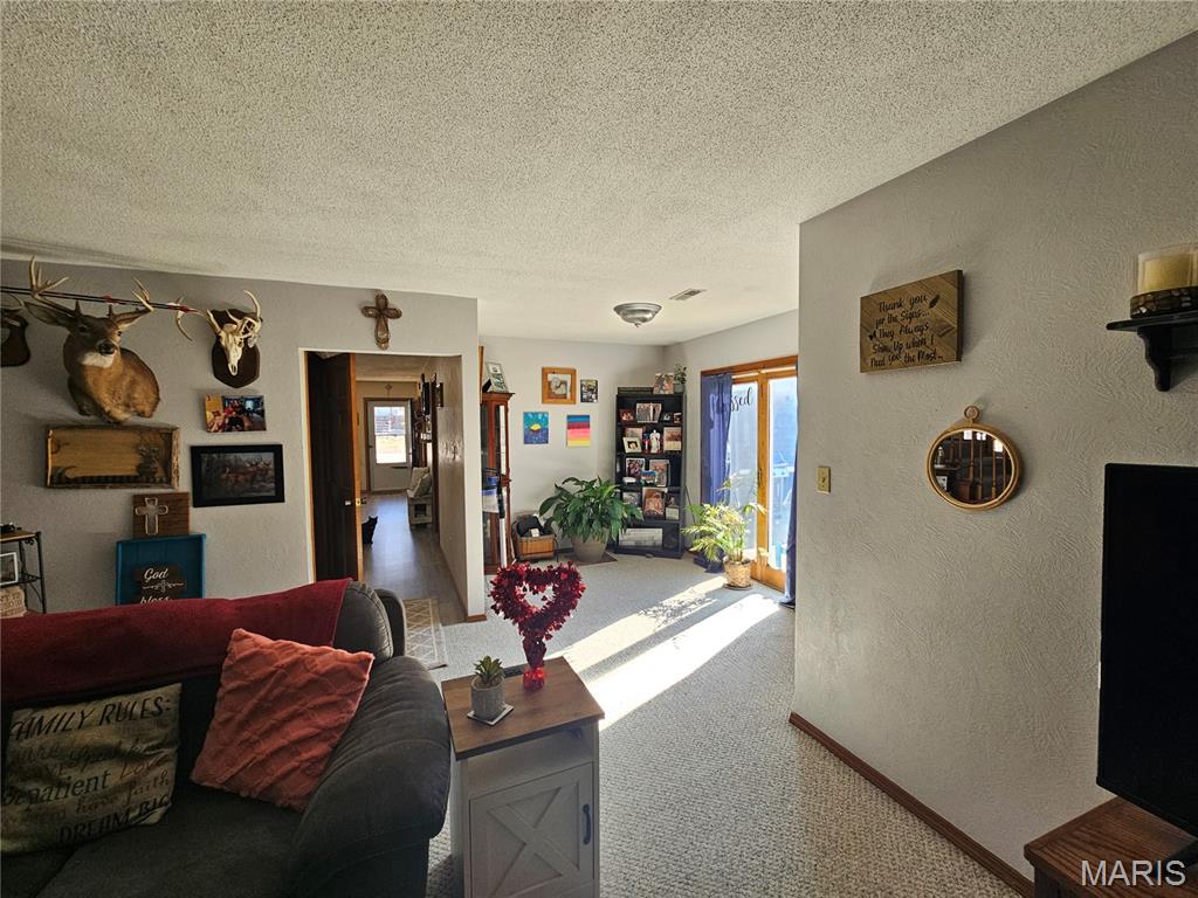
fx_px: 450
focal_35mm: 13
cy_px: 449
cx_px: 599
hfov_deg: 106.2
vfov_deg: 89.9
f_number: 2.2
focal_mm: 2.2
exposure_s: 1/77.4
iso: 64
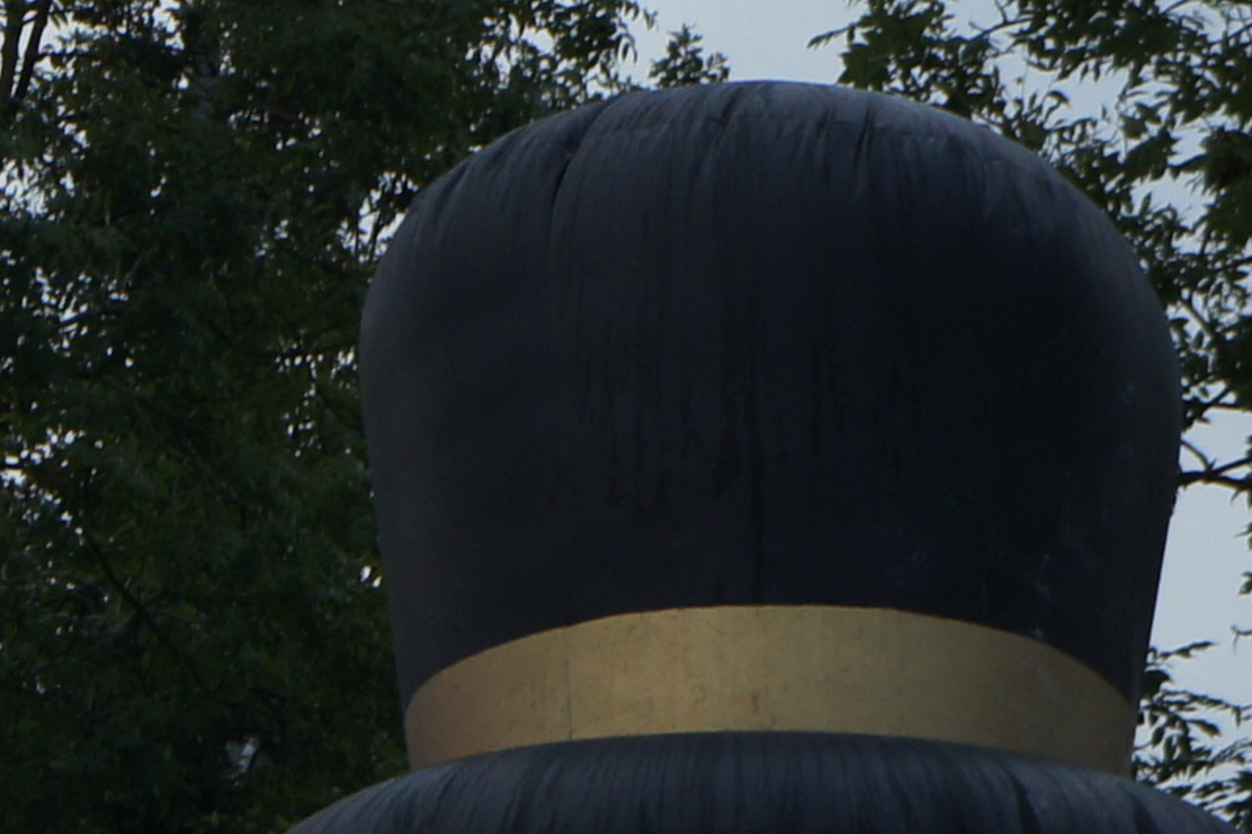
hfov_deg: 4.2
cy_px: 740
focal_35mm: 474
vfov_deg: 2.9
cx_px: -1990
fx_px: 16473
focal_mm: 55
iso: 200
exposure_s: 1/160
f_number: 6.3
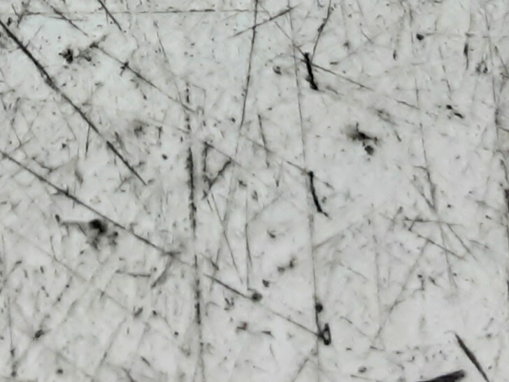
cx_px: 22
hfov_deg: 16.0
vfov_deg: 11.2
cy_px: -356
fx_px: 1779
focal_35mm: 121
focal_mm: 2.91
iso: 160
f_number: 1.9
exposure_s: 1/50
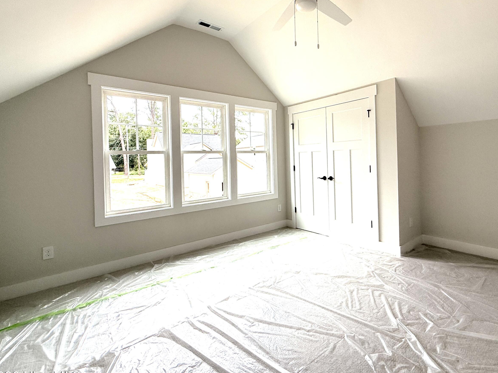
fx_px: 259
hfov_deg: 86.7
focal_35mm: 18
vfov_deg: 71.2
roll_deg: +1.8
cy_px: 159
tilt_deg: +0.1
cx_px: 298
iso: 64
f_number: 2.2
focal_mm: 2.22
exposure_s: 1/333
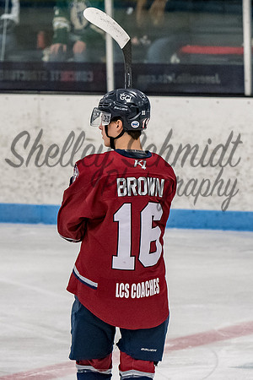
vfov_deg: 5.3
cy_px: 209
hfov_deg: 3.6
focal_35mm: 386
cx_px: 128
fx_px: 4074
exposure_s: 1/800
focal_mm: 150
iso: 2800
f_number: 4
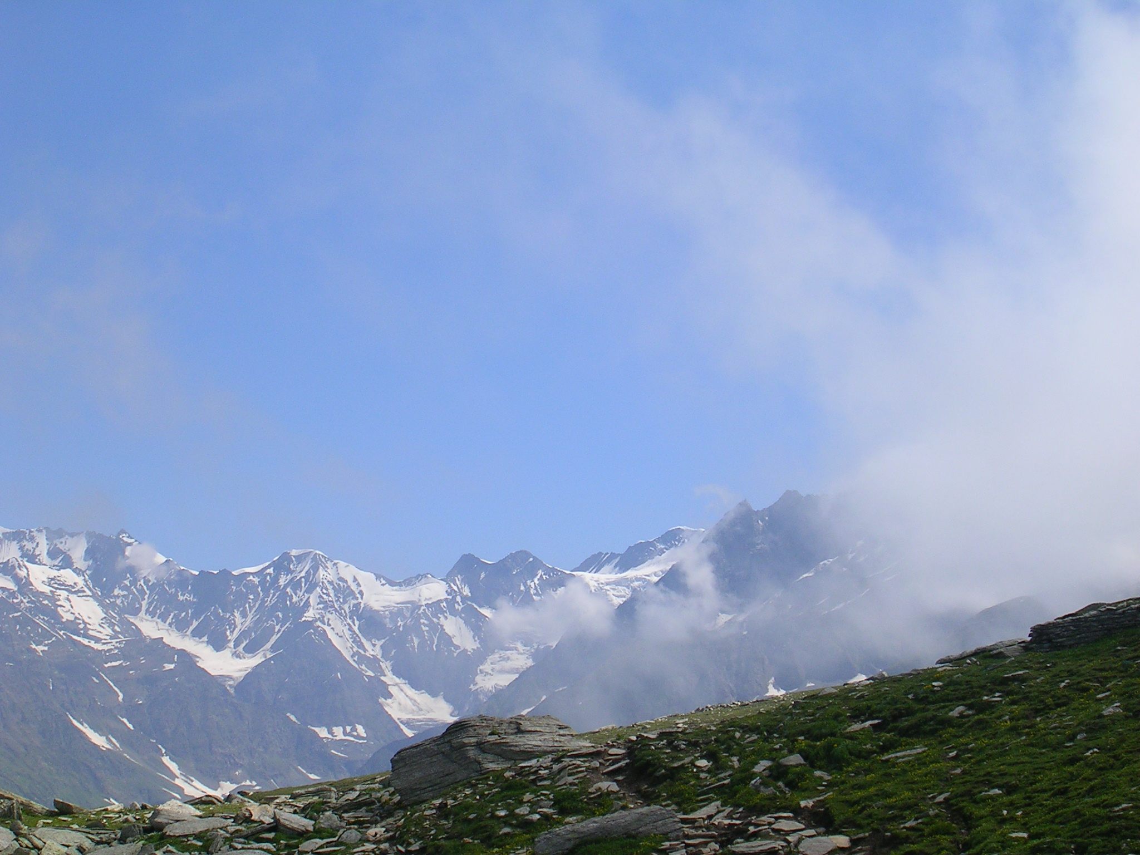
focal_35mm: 100
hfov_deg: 19.6
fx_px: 3293
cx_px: 570
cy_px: 428
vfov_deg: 14.8
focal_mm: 15.2
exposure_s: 1/596
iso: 50
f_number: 4.5
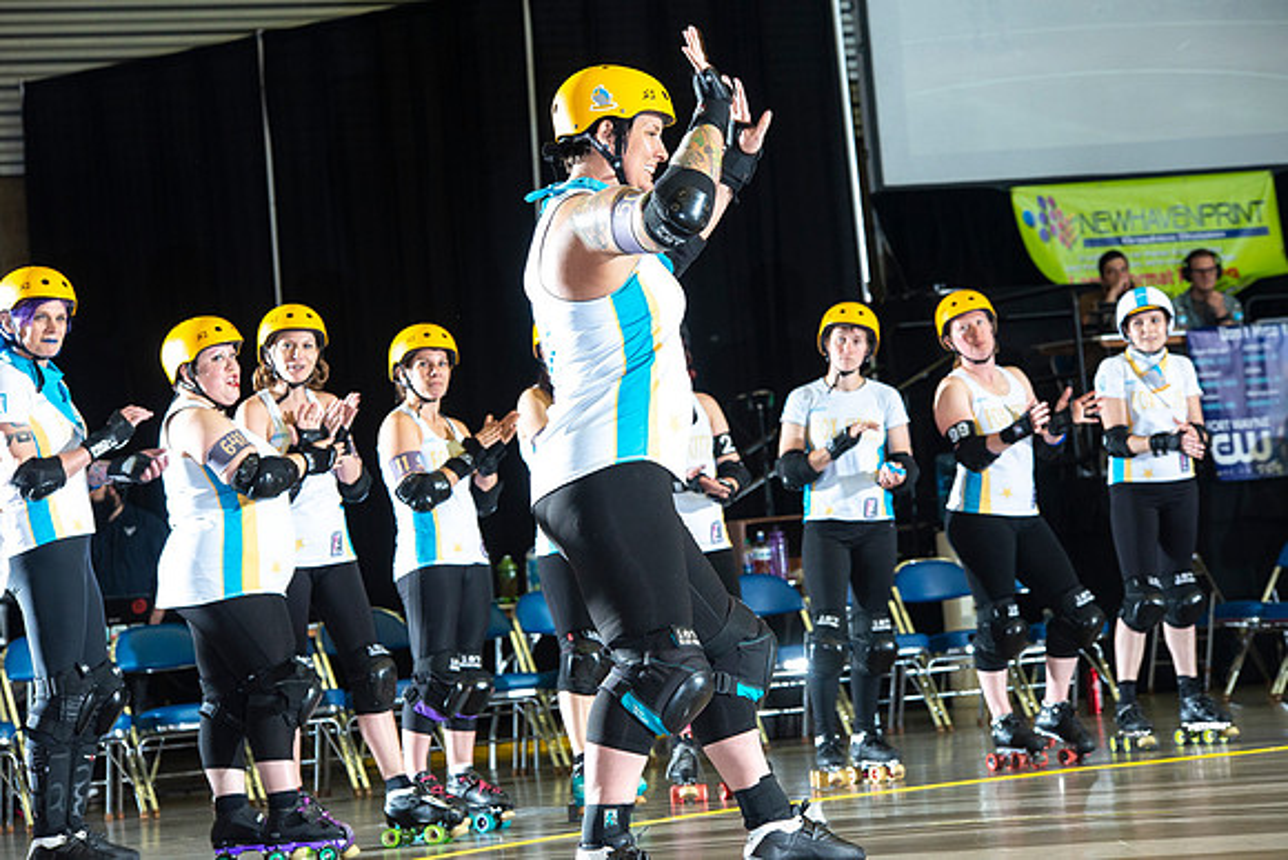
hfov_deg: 14.7
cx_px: 644
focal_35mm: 140
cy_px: 430
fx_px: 5010
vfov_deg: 9.8
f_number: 8
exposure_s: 1/160
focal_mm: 140
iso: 1600
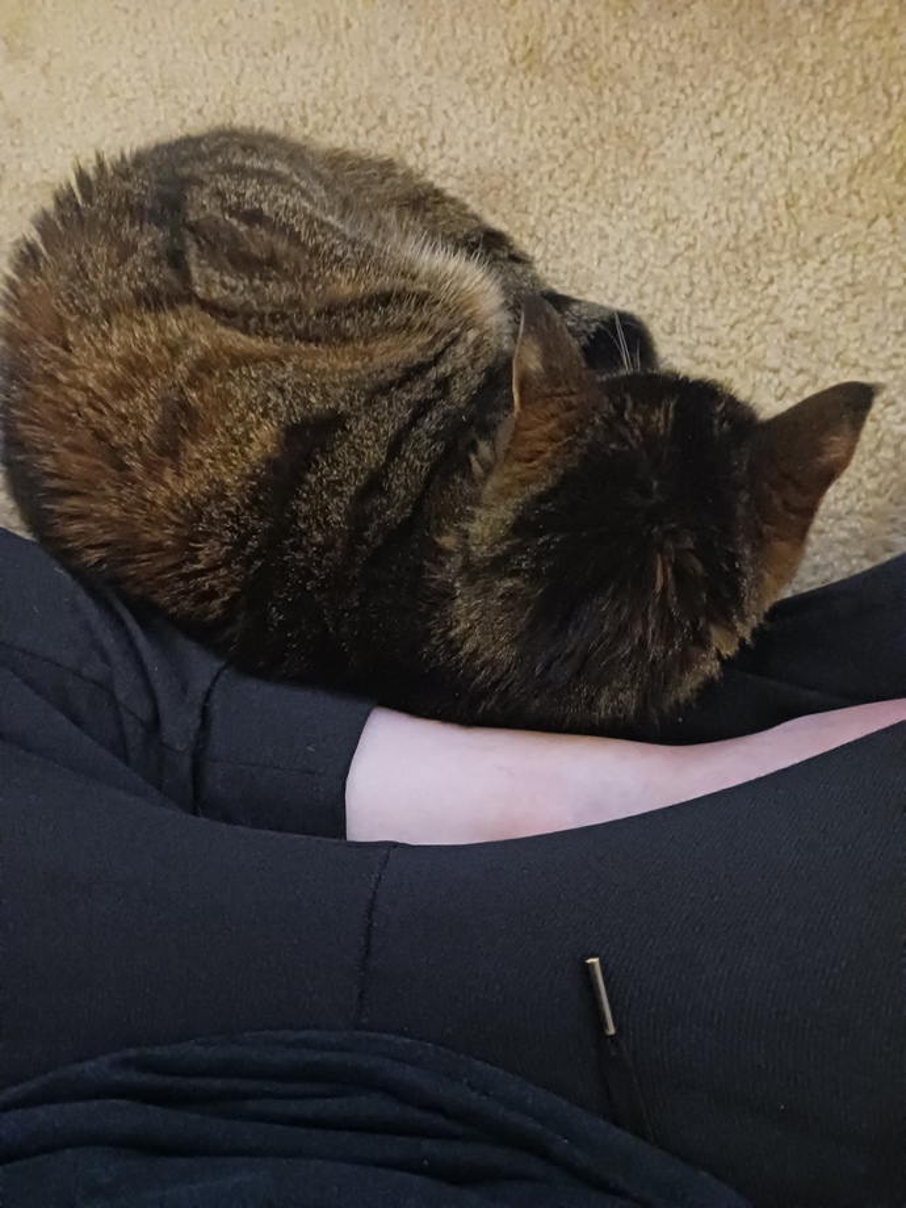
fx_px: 942
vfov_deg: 65.3
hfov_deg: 51.4
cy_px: 604
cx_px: 453
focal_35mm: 27
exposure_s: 1/10
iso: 5000
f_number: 1.8
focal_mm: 4
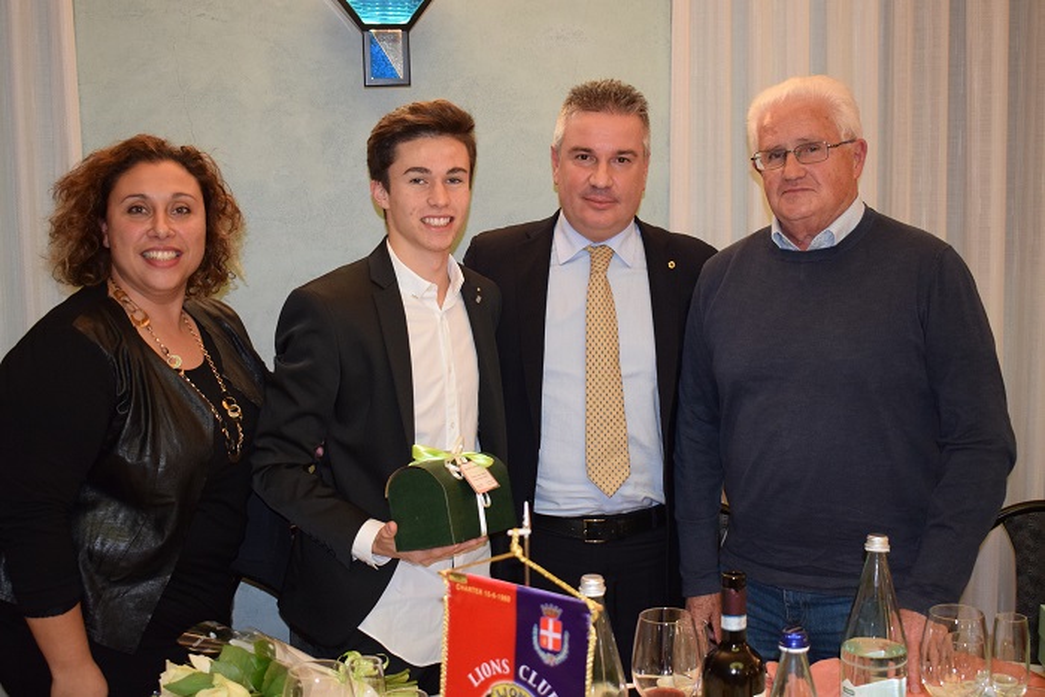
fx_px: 1350
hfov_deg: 42.3
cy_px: 348
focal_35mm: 46
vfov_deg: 29.0
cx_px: 522
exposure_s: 1/60
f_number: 4.2
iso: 2000
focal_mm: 31
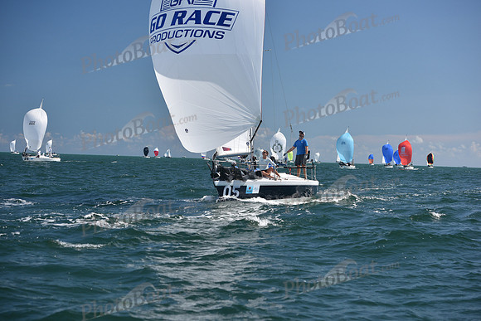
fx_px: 935
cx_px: 240
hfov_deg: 28.8
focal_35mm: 70
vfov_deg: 19.5
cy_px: 160
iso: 250
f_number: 4.5
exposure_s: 1/1250
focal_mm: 70
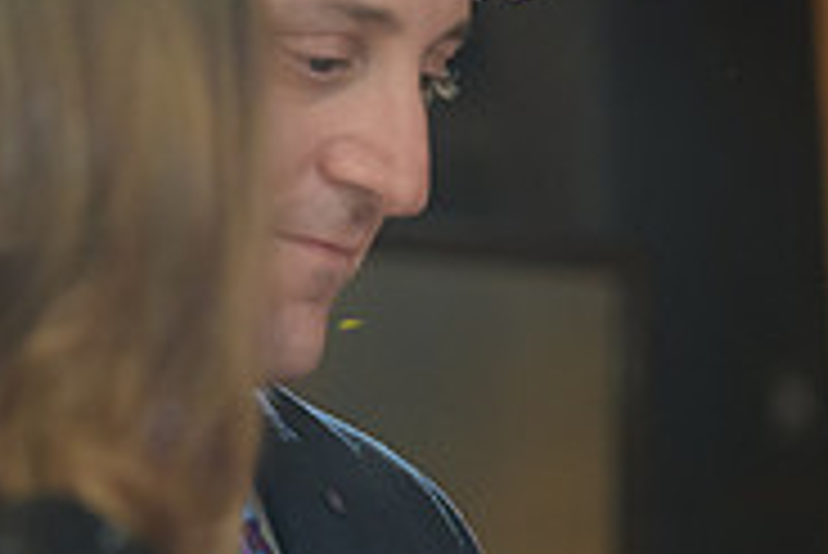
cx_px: 500
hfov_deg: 5.2
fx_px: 9046
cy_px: 736
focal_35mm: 393
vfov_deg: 3.5
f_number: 3.2
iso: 1600
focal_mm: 125
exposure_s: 1/125
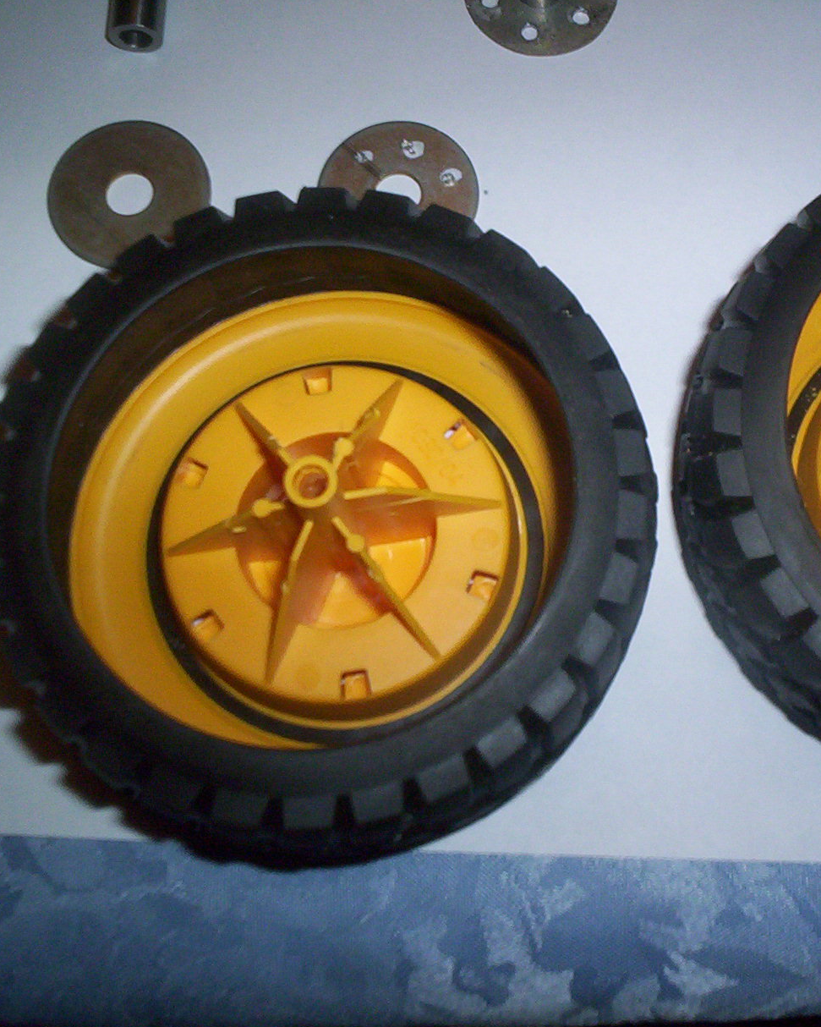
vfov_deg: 37.3
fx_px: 1519
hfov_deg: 29.7
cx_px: 637
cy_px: 512
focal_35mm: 50
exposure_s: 1/60
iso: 140
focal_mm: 4.99
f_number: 4.5
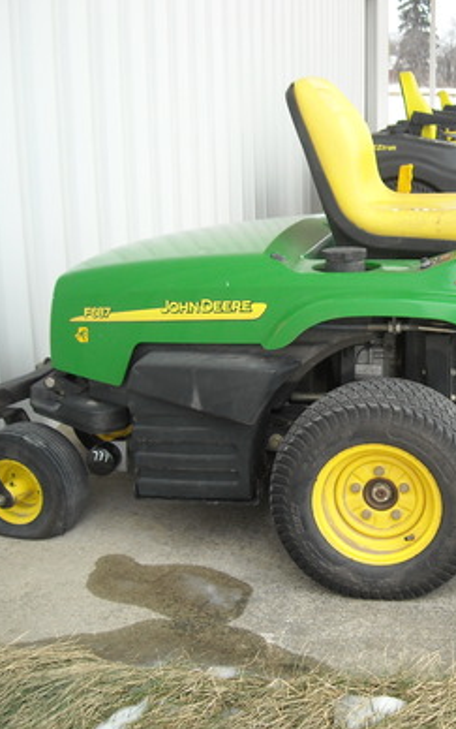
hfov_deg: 24.2
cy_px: 351
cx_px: 411
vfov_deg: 38.8
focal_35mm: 52
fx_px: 1032
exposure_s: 1/250
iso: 109
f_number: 2.8
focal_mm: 5.7
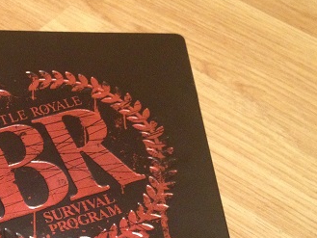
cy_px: 209
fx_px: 623
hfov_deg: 27.7
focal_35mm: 68
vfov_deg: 21.2
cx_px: 41
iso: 400
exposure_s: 1/20
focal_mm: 4.28
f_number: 2.4
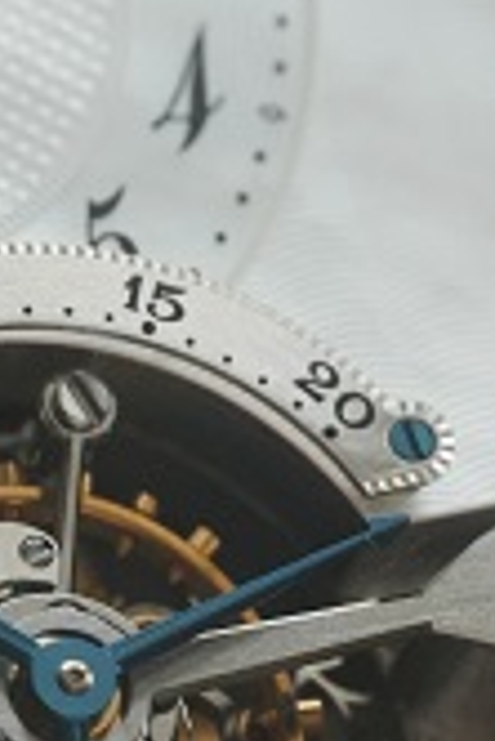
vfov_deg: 4.6
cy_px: 346
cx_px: -107
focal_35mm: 443
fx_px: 9117
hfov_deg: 3.1
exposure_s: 1/250
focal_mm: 105
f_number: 8
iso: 5000
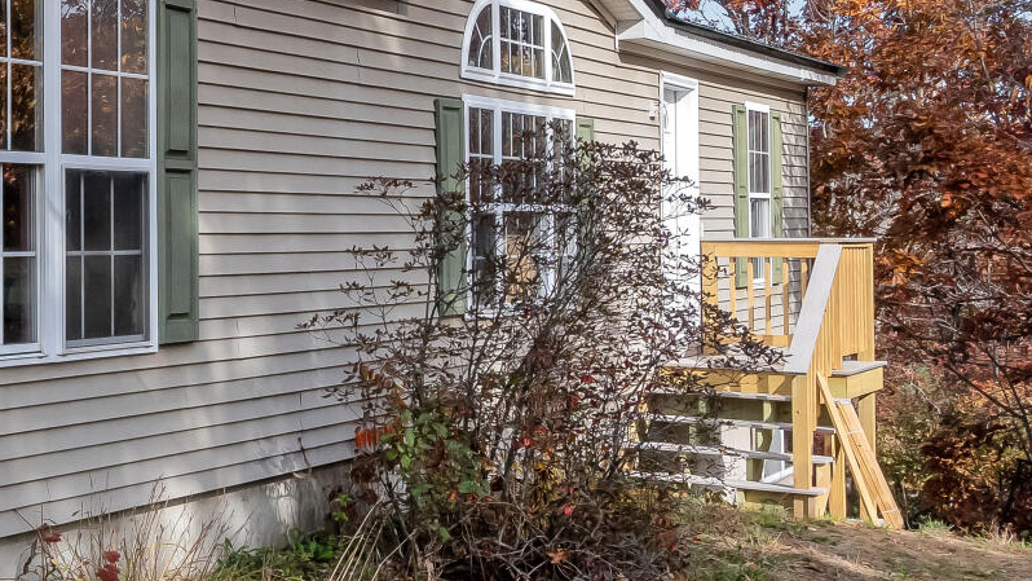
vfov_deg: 19.1
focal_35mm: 63
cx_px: -301
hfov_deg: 27.8
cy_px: 203
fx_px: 1724
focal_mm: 16
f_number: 8
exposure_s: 1/1000
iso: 800
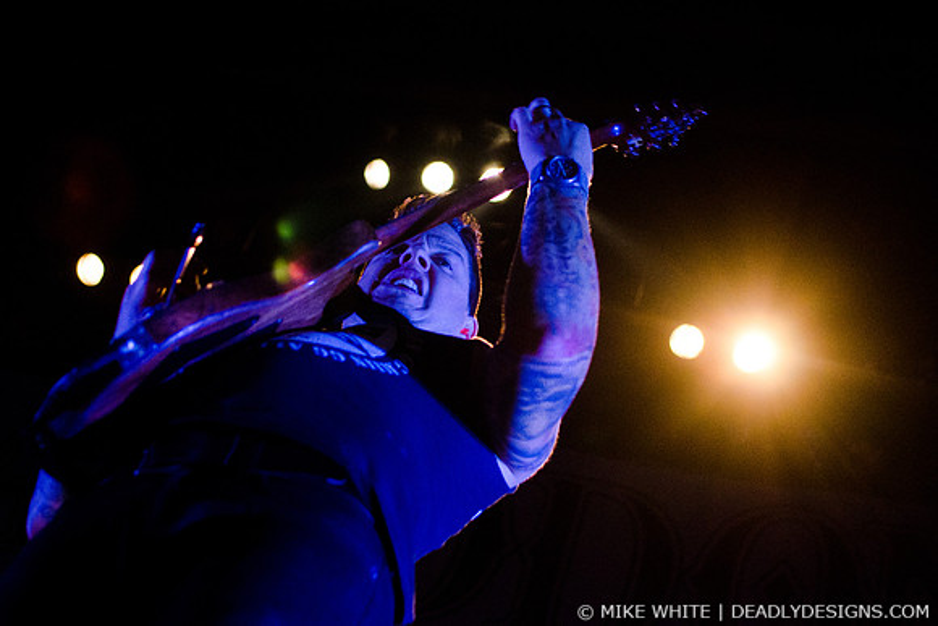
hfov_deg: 37.8
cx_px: 469
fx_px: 1368
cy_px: 313
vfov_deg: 25.8
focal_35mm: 52
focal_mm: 35
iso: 3200
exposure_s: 1/80
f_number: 2.8
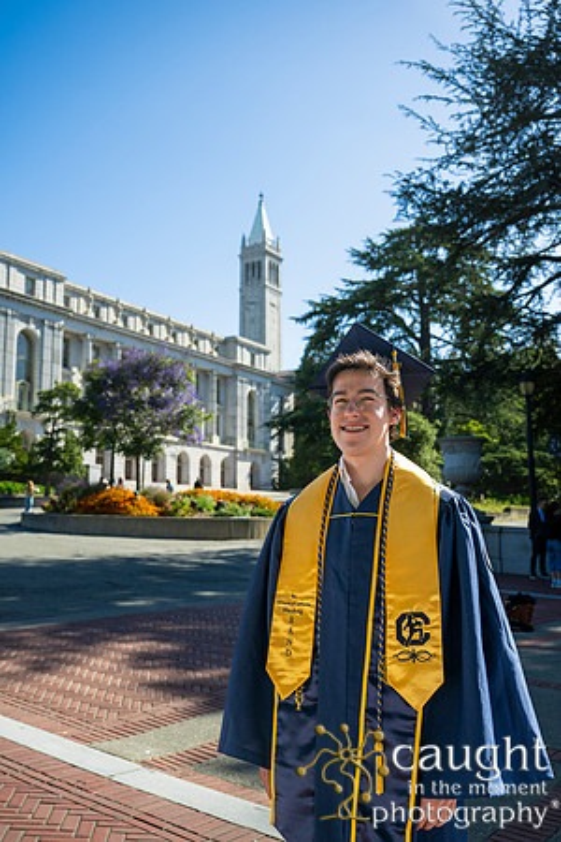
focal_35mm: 35
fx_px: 818
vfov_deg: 54.4
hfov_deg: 37.9
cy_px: 421
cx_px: 280
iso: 400
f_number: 5
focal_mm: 35
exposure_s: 1/1600
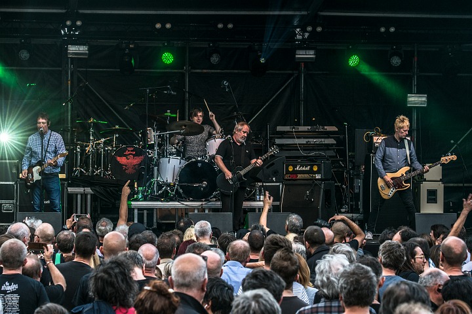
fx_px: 1672
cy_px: 157
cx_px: 236
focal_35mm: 128
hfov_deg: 16.1
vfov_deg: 10.8
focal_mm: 85
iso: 100
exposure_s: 1/100
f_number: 7.1
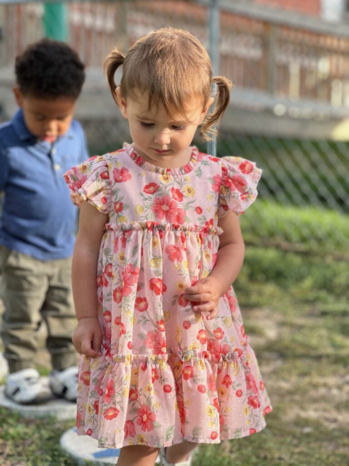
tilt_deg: -4.8
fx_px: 1035
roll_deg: -0.4
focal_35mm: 77
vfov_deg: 25.3
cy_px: 233
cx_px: 174
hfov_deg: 19.1
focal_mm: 9
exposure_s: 1/131
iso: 25
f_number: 2.8
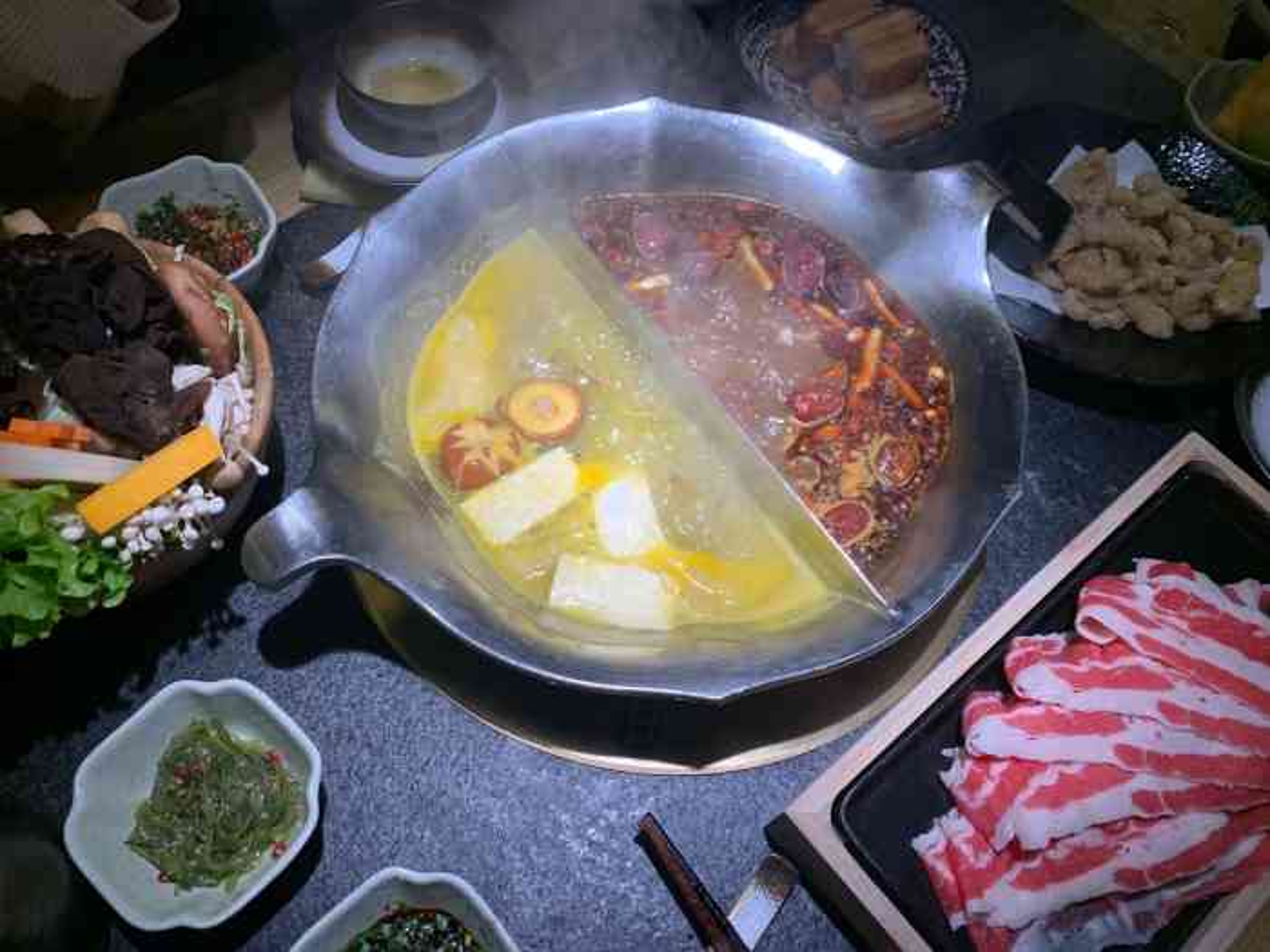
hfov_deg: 67.3
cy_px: 476
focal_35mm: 26
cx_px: 635
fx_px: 954
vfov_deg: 53.1
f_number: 1.8
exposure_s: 1/60
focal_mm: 4.25
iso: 125
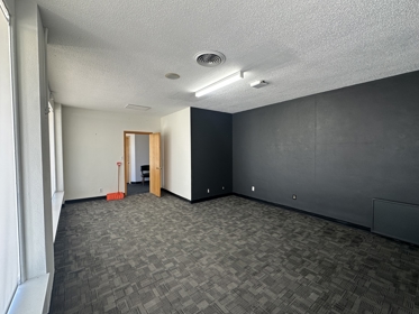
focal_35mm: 15
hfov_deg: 98.2
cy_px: 155
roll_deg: -0.1
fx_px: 182
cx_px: 208
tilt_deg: -1.3
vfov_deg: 81.8
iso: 100
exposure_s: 1/99
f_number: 2.2
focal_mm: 2.22
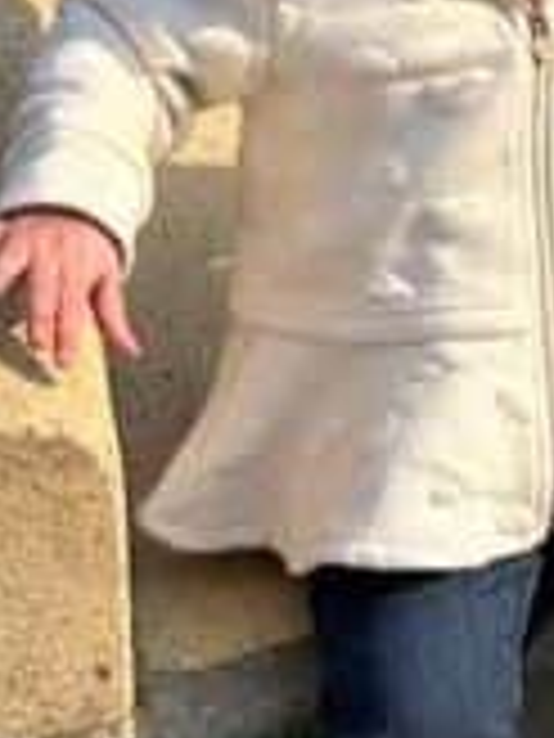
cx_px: 568
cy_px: -1310
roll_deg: +0.3
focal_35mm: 150
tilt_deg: -9.2
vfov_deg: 10.4
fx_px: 3201
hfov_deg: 9.8
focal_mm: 6.86
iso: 80
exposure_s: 1/3356
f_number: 1.78
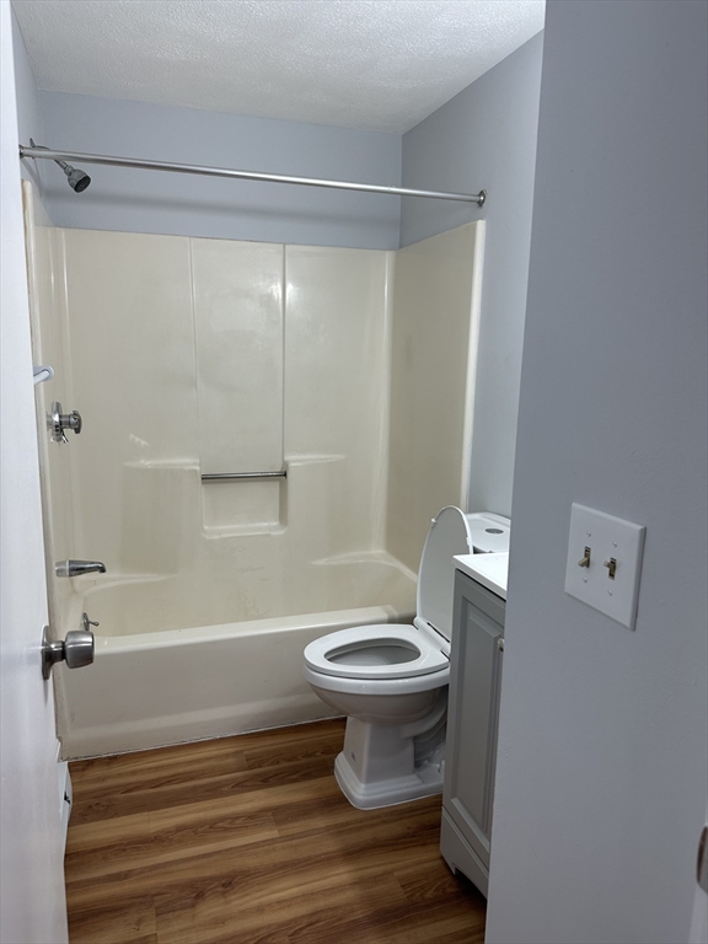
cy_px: 472
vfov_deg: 71.6
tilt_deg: -10.5
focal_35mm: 24
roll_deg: -1.2
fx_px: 654
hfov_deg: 56.8
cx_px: 354
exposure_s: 1/131
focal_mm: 6.86
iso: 64
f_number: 1.78
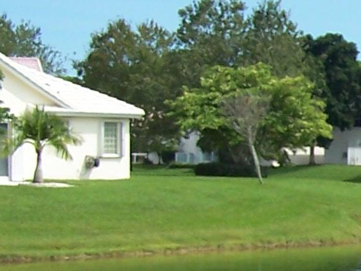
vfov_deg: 9.3
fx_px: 1658
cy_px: 256
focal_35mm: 159
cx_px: 622
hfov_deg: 11.6
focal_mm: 6.3
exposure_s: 1/750
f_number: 4
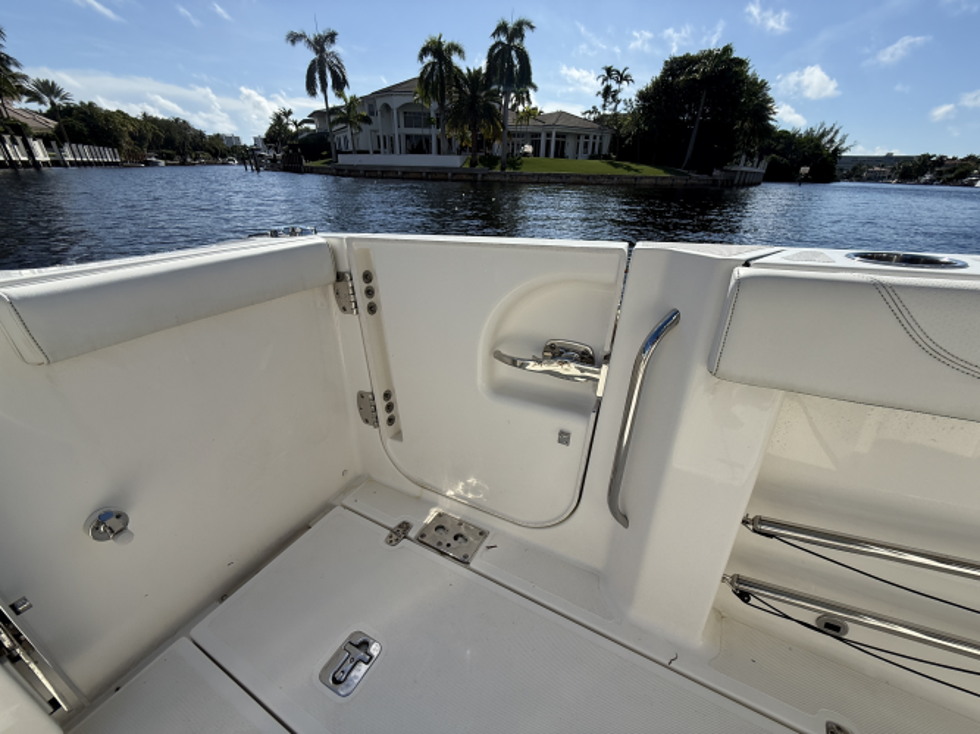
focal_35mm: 14
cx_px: 490
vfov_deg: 85.7
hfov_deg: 102.1
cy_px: 367
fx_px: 396
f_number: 2.2
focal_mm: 2.22
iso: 50
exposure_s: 1/2976
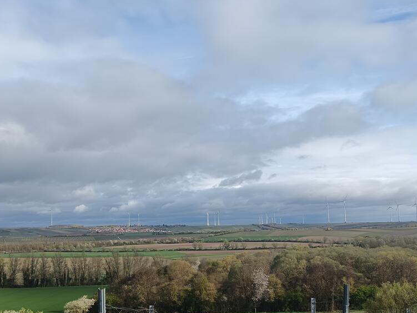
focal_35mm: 46
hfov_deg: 41.2
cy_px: 167
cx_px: 235
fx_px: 554
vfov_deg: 31.5
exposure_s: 1/882
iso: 101
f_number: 1.9
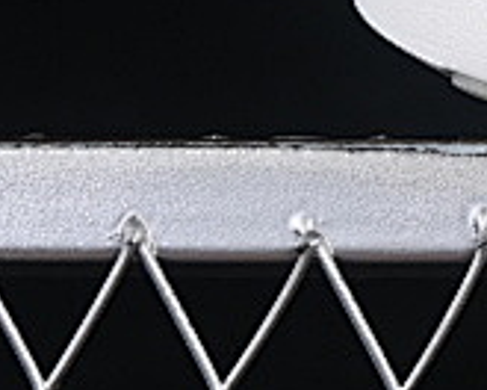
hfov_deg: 4.1
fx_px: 6630
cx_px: 1396
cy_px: -514
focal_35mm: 460
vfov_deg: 3.3
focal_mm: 50
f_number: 8
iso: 160
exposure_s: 1/80
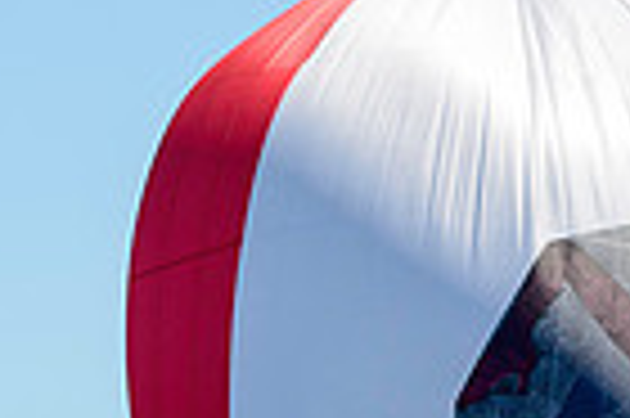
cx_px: 261
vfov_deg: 2.4
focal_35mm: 567
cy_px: 829
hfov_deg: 3.6
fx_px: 9911
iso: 250
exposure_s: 1/2500
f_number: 5.6
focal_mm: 135
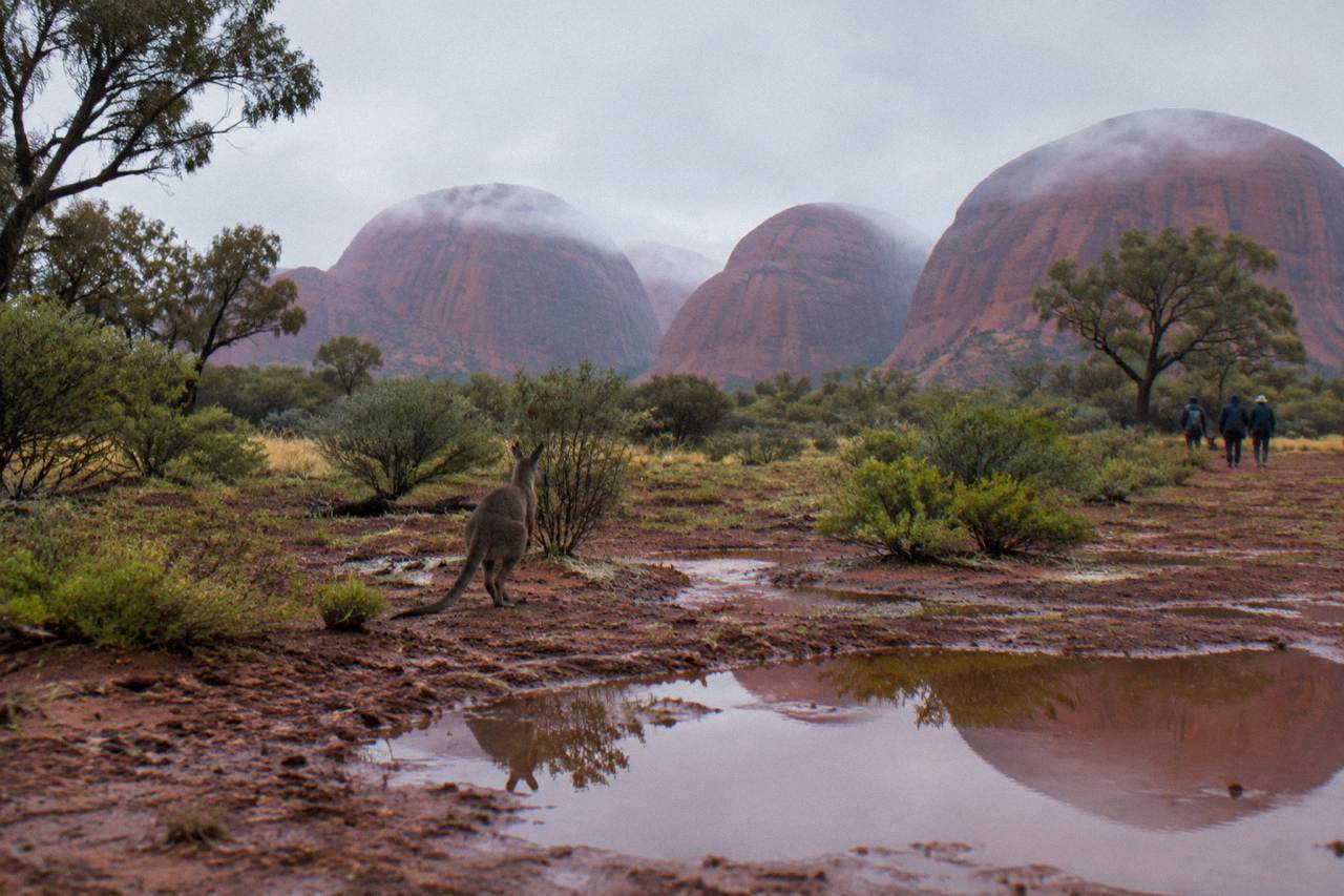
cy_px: 448
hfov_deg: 73.8
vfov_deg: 53.1
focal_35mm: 24
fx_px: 896
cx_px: 672
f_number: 5.6
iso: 400
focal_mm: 24
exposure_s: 1/800
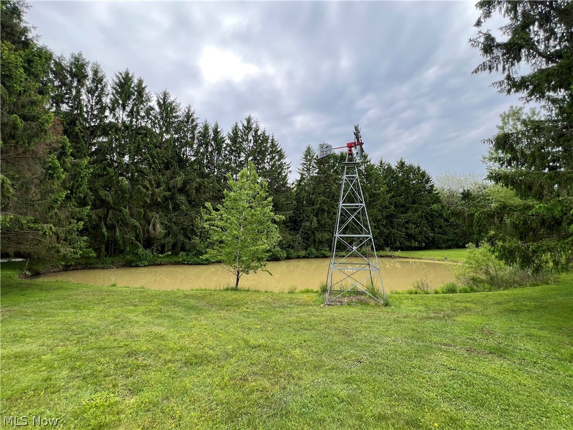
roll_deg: -0.8
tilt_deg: +6.1
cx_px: 286
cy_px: 215
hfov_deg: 106.2
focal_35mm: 13
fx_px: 215
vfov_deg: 89.9
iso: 32
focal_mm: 1.57
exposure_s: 1/362
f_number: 1.8
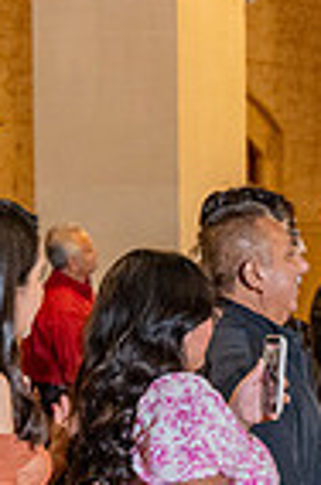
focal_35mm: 287
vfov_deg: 7.2
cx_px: 837
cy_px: 473
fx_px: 3857
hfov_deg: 4.6
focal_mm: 70
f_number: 4.5
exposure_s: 1/200
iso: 2000
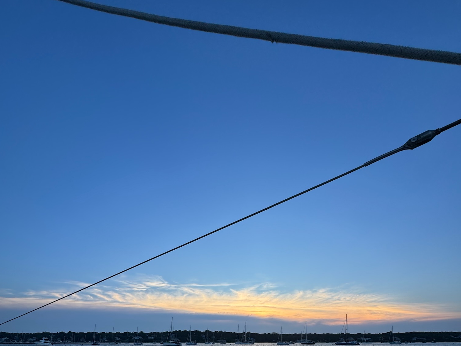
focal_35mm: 19
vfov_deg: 60.4
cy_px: 298
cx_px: 232
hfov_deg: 84.7
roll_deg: +0.4
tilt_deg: +12.2
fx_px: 253
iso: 40
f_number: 2.2
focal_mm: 2.22
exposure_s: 1/529
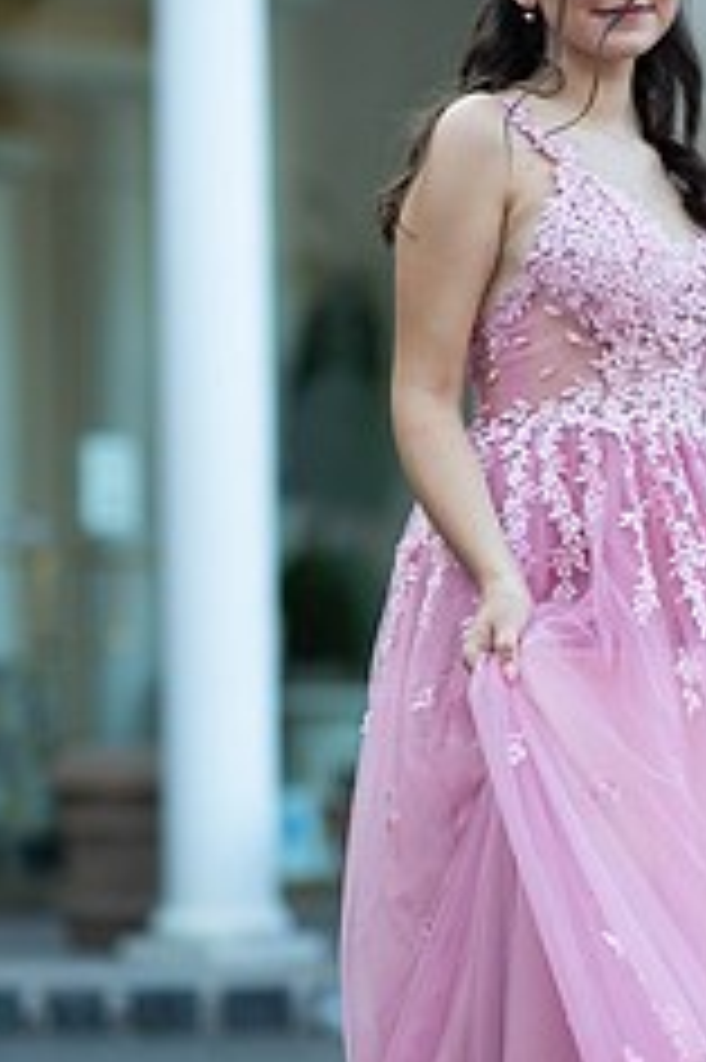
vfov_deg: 12.7
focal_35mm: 162
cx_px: 492
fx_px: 4772
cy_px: 680
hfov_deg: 8.5
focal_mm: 85
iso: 250
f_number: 2
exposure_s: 1/640
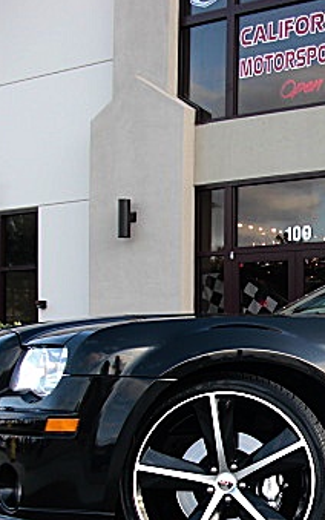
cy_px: 350
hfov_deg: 17.0
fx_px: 1020
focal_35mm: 72
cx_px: 429
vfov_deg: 28.4
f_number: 2.8
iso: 50
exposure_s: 1/100
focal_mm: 6.3
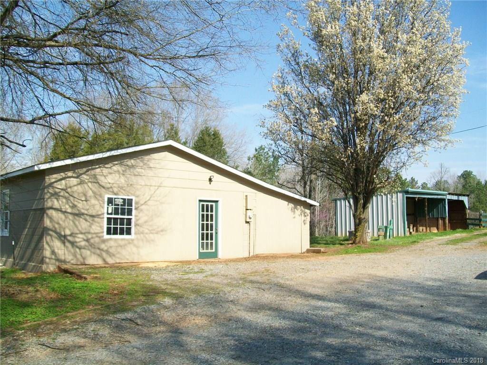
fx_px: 506
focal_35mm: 36
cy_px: 182
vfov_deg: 39.7
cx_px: 244
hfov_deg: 51.4
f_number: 2.7
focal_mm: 6
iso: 64
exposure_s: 1/640
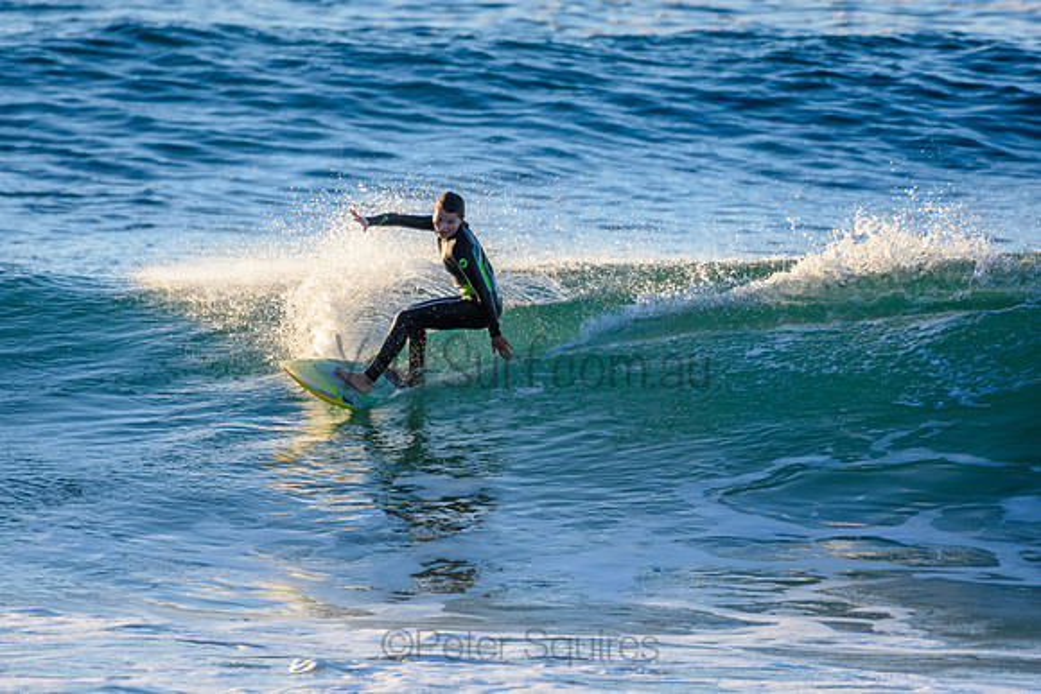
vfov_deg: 1.8
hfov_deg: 2.7
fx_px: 21692
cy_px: 347
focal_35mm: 750
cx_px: 520
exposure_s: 1/1600
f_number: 5.6
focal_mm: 500
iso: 560
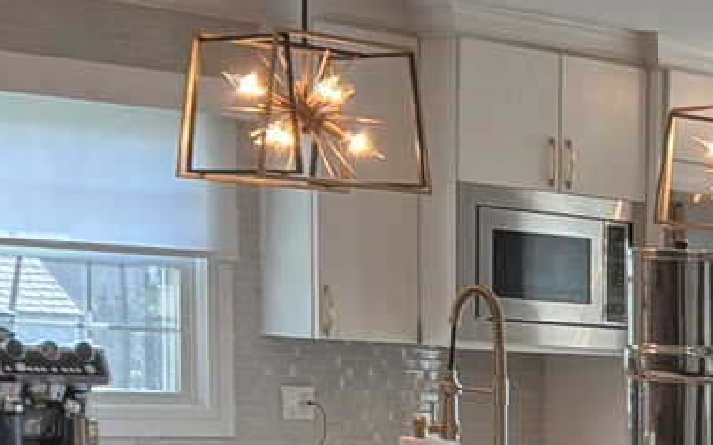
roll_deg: -2.9
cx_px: 1141
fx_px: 2195
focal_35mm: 113
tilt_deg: -12.0
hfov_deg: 16.4
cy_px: 760
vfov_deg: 10.9
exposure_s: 1/60
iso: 40
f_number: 1.8
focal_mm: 3
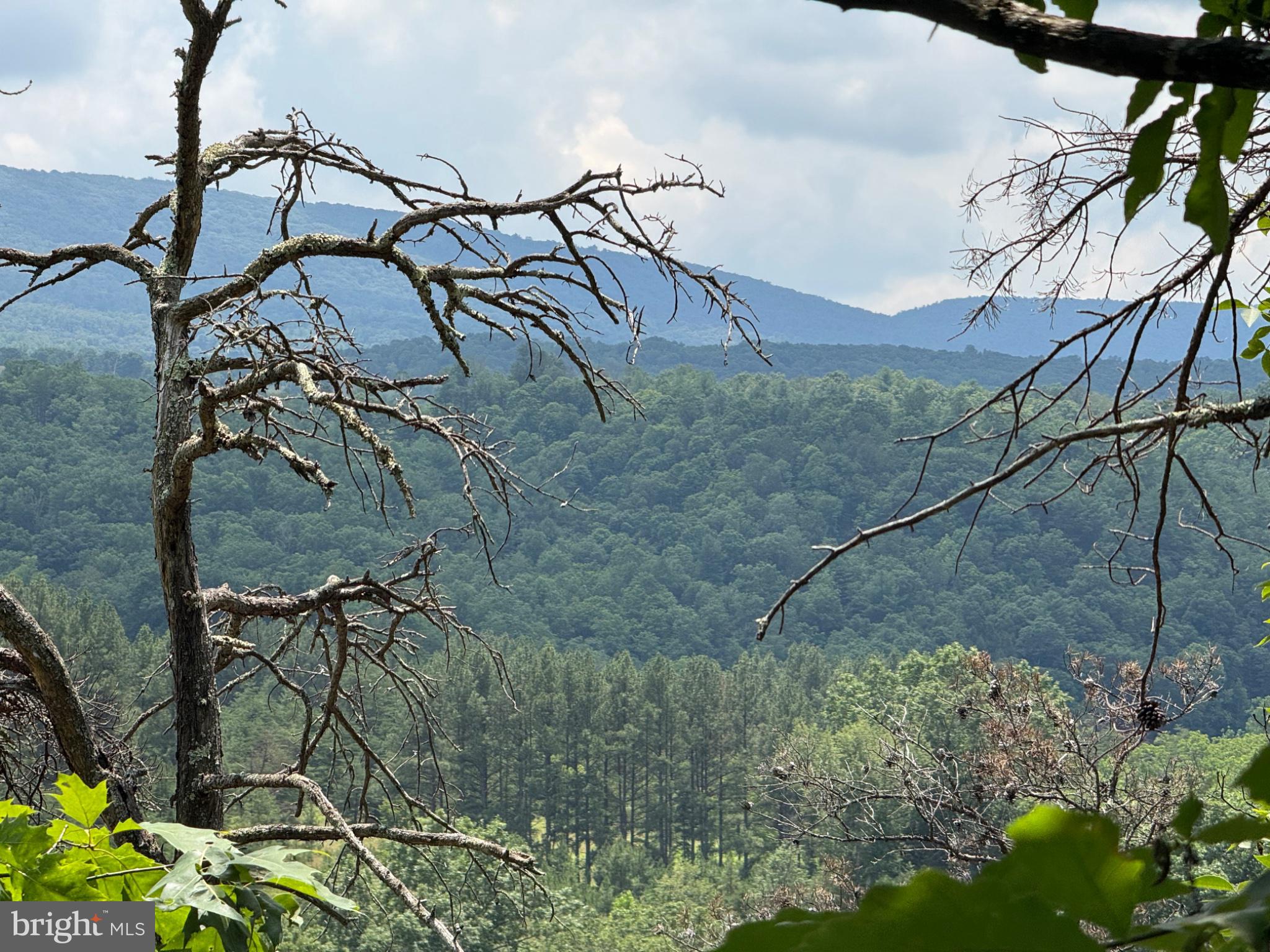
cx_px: 635
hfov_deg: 16.4
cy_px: 476
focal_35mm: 120
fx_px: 4403
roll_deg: -0.6
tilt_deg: +0.4
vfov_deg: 12.3
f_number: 2.8
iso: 50
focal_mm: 15.66
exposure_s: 1/1271
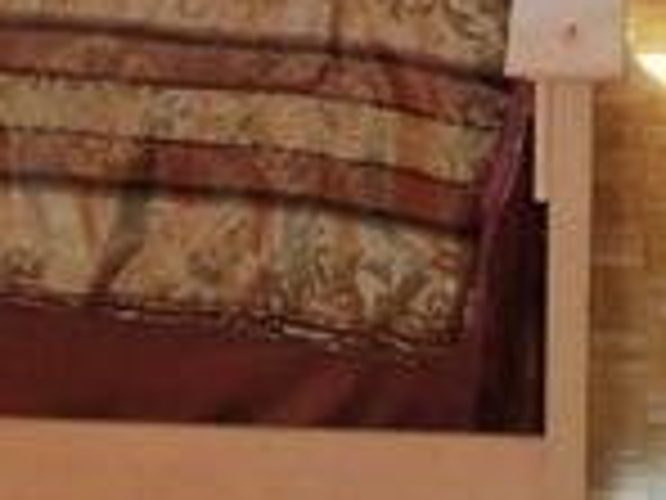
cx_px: 576
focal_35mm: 125
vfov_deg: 10.8
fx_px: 2405
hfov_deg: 15.6
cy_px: -523
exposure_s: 1/30
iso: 250
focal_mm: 5.2
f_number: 3.4
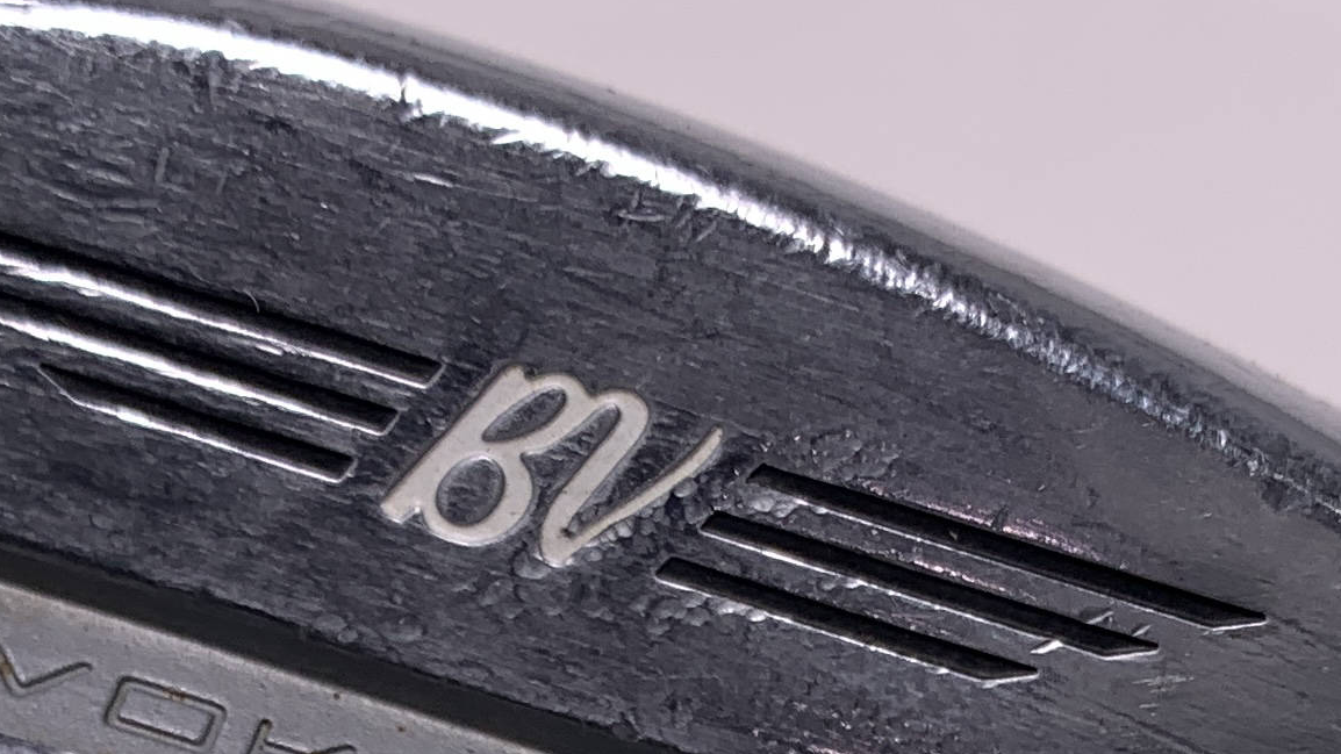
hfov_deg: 21.6
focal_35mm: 99
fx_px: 3520
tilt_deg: -63.9
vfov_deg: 11.2
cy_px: 1435
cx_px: 665
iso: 25
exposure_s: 1/293
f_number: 1.8
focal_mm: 4.25
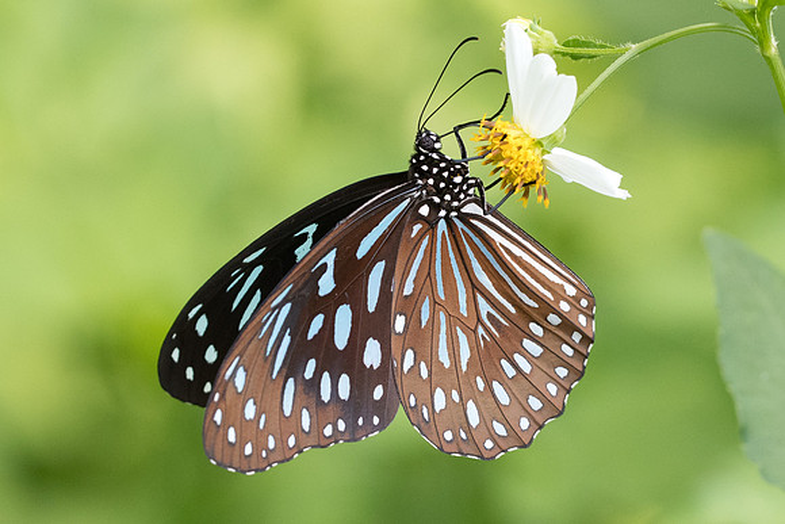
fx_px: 10677
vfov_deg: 2.8
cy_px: 359
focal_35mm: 490
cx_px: 445
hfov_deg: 4.2
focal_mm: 150
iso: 800
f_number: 5.6
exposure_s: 1/800
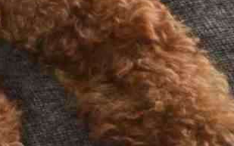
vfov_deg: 4.1
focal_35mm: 320
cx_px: -77
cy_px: -23
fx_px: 2040
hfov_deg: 6.5
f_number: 10
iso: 320
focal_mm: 45
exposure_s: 1/125
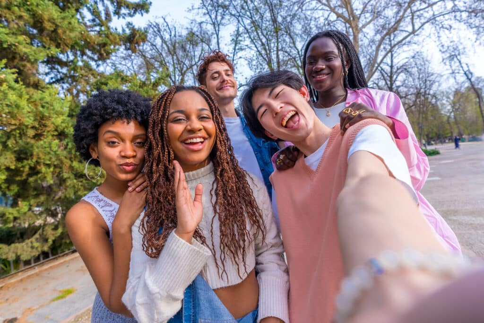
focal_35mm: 16
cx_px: 242
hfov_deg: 96.7
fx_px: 215
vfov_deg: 73.8
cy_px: 162
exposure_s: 1/400
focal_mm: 16
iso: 200
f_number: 4
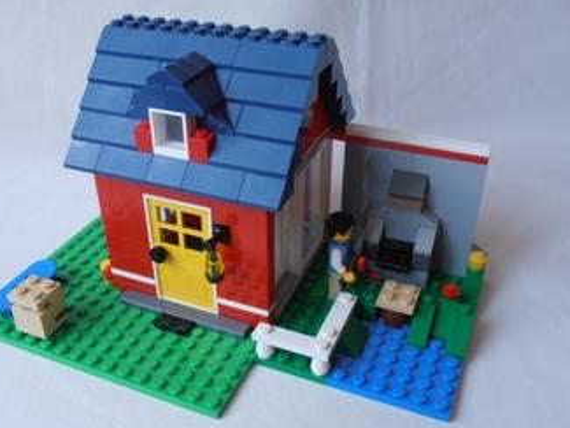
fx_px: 675
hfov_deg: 45.7
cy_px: 233
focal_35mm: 41
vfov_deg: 35.1
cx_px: 260
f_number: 3.9
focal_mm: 6.61
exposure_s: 1/60
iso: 80
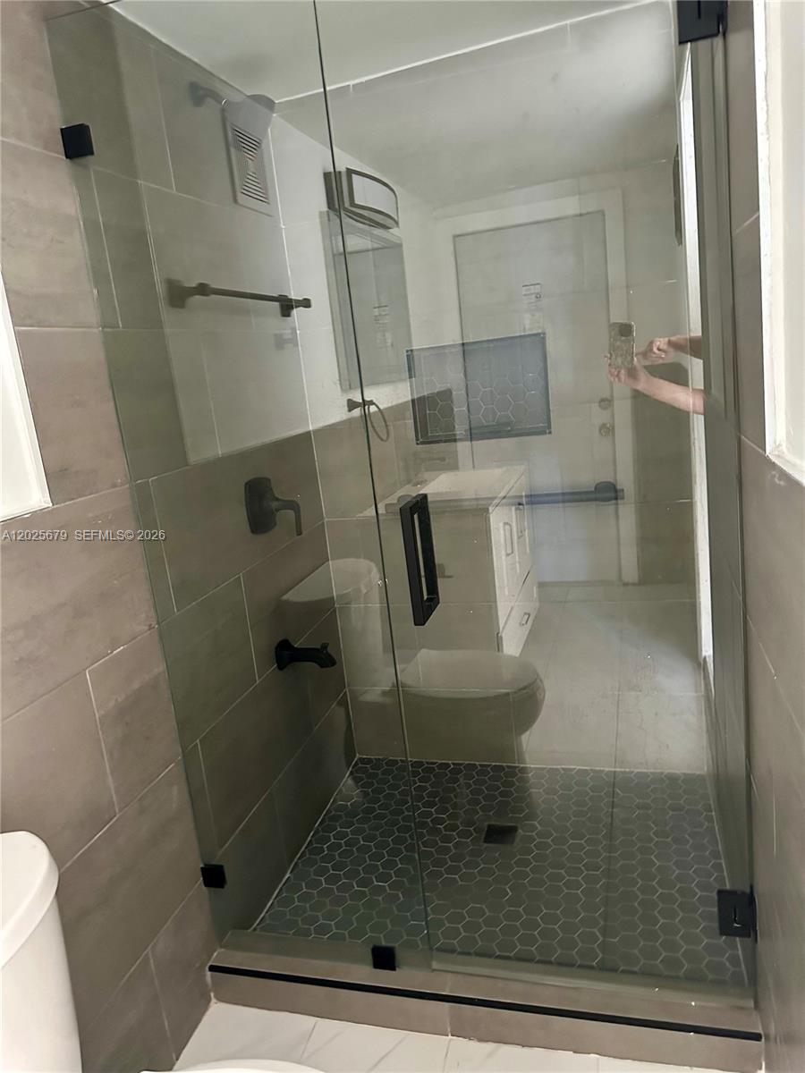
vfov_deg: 71.6
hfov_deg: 56.8
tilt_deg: -12.0
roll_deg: +6.0
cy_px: 536
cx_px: 402
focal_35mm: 24
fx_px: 744
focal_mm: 6.86
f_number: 1.78
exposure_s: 1/36
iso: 1000
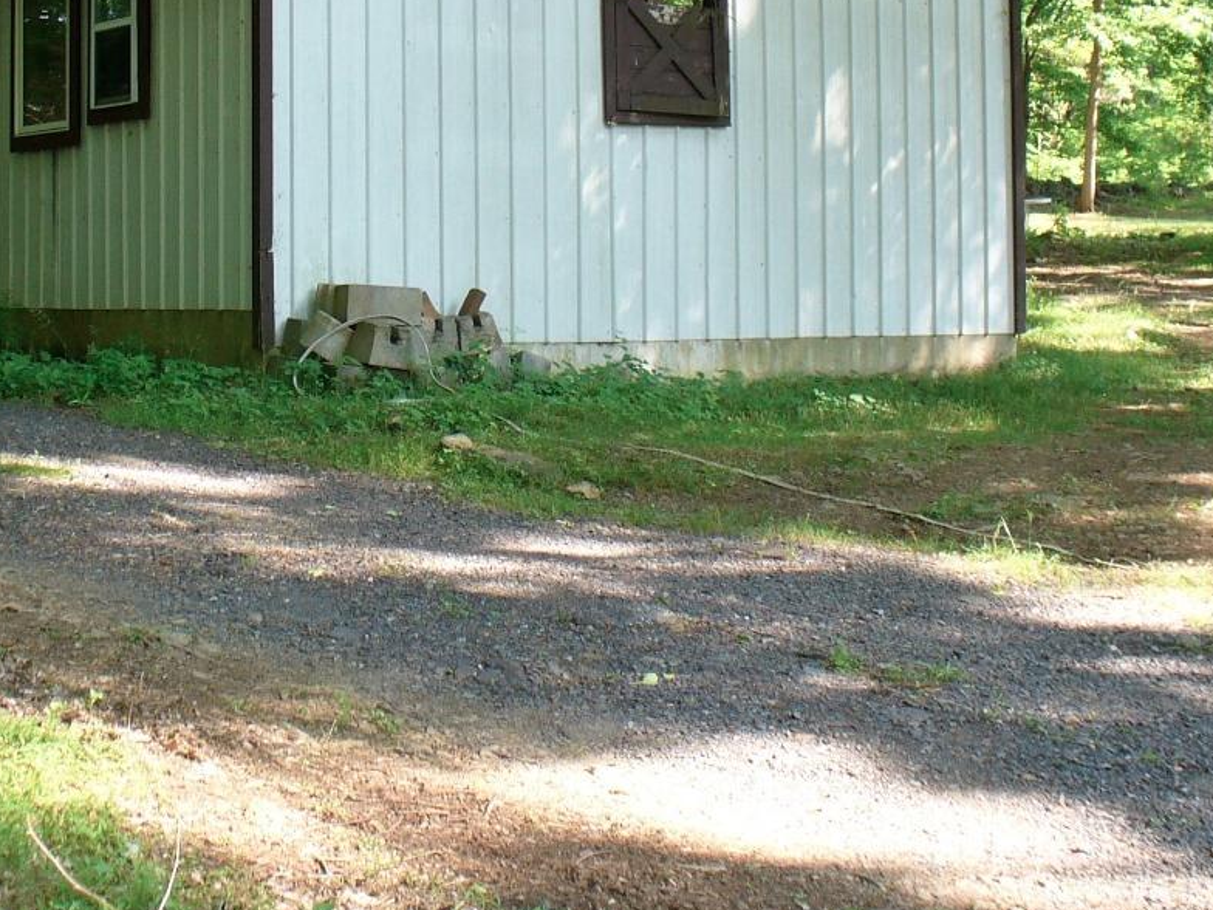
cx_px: 382
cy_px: 183
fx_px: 2383
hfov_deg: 28.3
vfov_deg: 21.4
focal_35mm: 68
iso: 80
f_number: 2.8
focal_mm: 6.1
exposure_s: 1/60
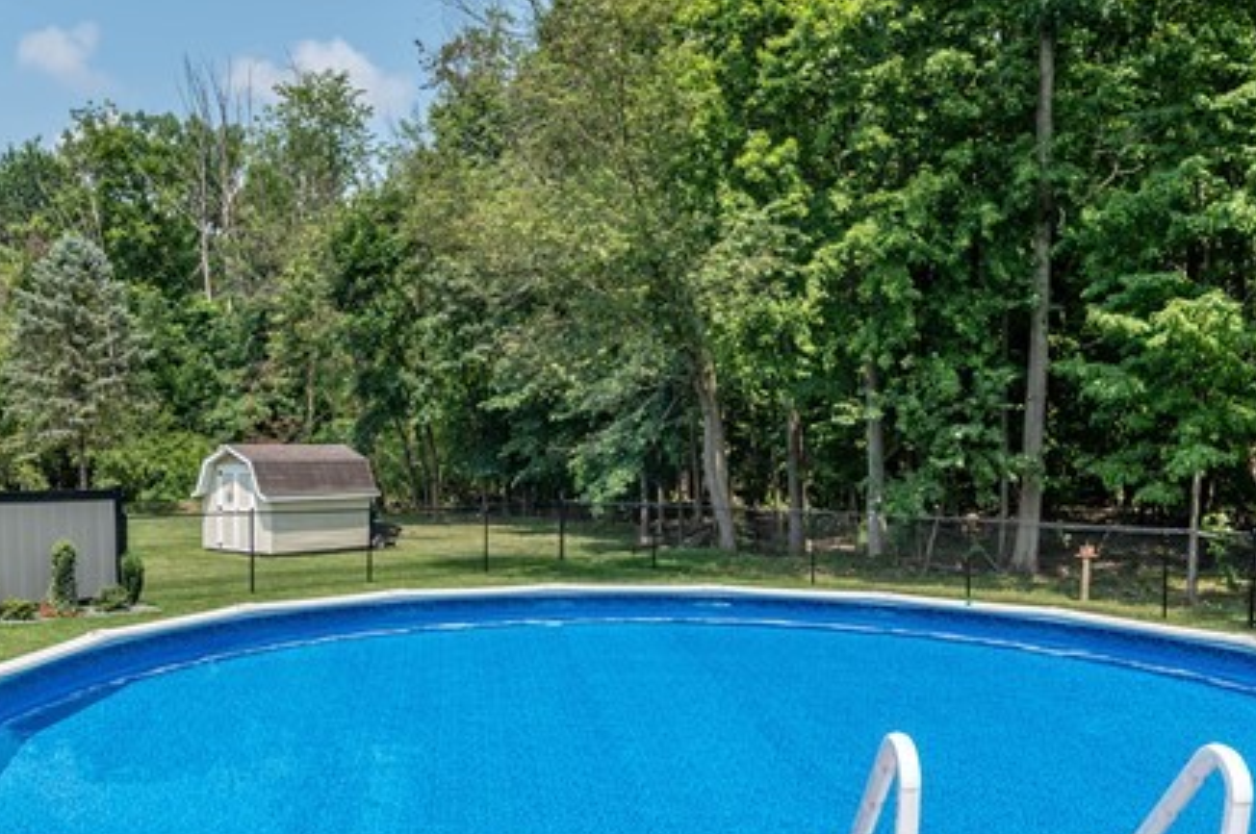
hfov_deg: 54.0
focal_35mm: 35
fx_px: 1220
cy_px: 483
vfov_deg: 37.7
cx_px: 484
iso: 100
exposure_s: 1/160
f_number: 7.1
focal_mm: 14
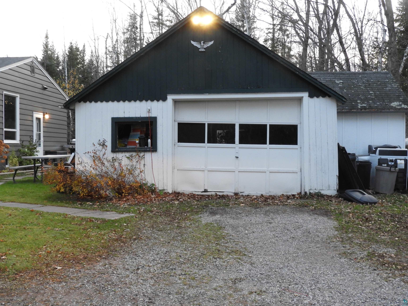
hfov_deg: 46.8
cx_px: 204
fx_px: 471
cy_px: 153
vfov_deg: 36.0
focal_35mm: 40
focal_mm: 7.2
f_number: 3.8
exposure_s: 1/30
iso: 320
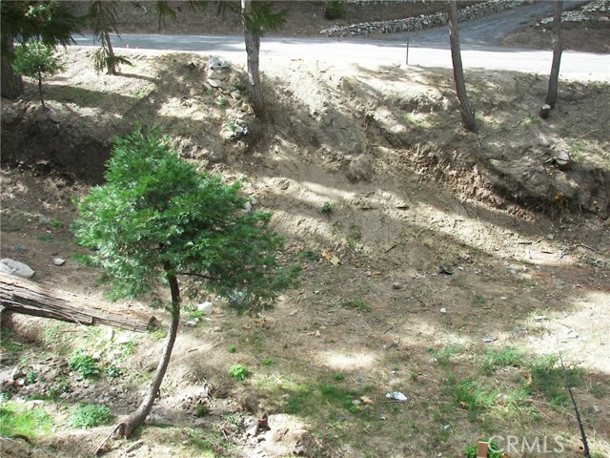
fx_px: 634
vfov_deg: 39.7
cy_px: 229
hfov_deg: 51.4
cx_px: 305
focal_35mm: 36
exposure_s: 1/200
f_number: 2.8
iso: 50
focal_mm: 6
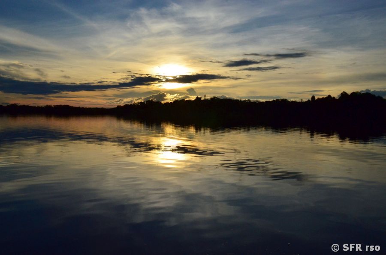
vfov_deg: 36.7
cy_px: 128
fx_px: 385
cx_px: 193
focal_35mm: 36
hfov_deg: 53.2
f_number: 18
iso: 1000
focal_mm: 24
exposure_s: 1/1250
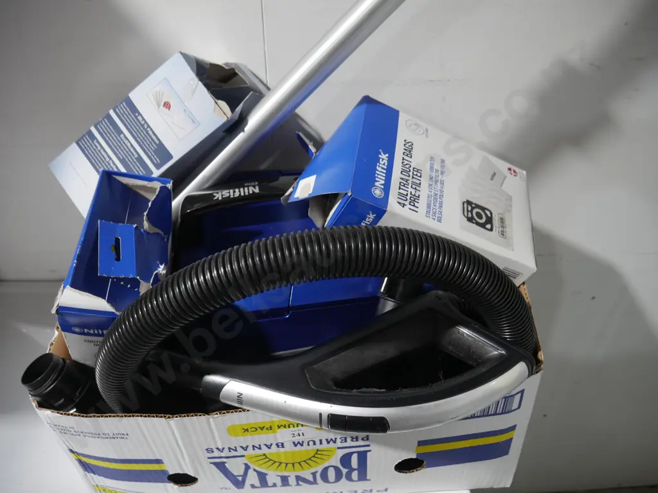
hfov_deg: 63.4
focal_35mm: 28
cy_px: 246
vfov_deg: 49.7
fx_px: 532
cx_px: 329
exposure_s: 1/60
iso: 400
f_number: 3.5
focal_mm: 14
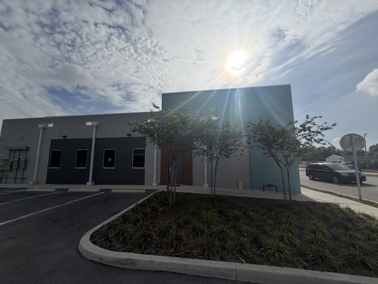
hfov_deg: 102.1
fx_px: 153
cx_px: 189
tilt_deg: +8.4
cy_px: 142
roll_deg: +0.2
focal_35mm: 14
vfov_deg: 85.7
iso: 20
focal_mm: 2.22
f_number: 2.2
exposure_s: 1/2717
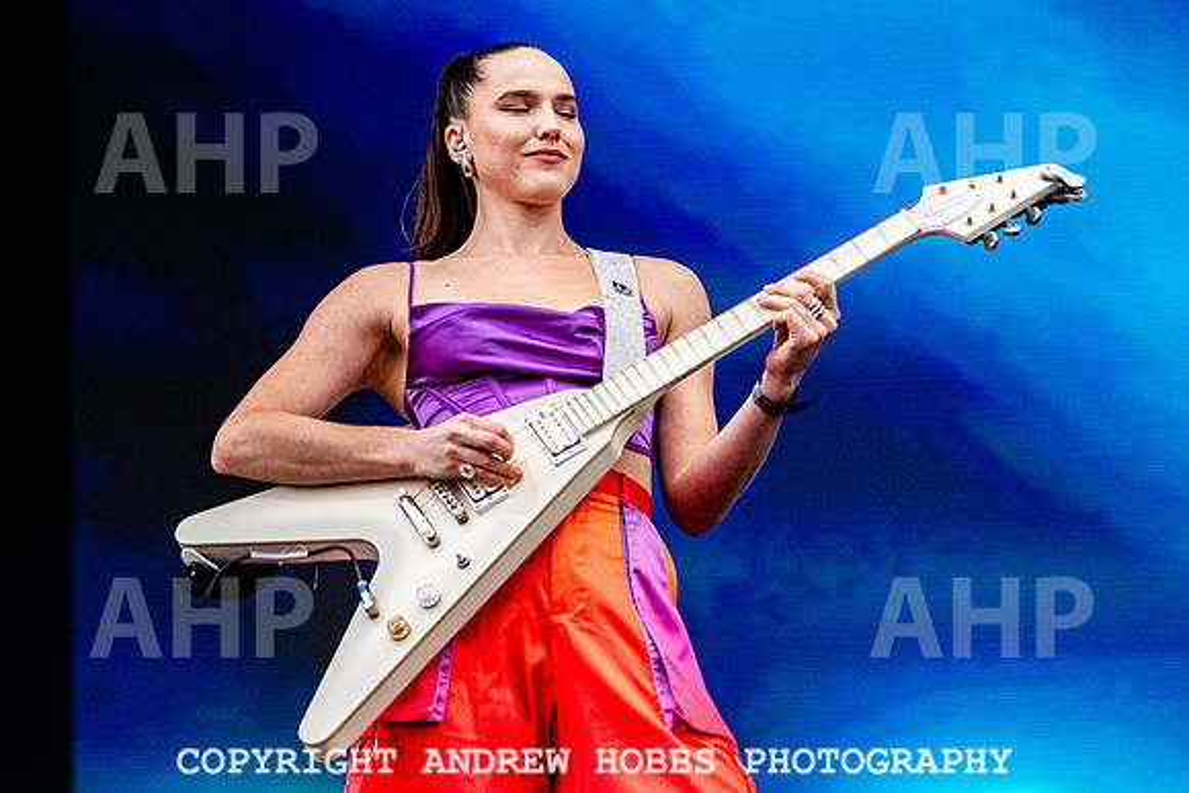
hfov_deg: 13.4
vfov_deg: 8.9
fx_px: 5069
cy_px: 283
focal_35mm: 153
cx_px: 539
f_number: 3.2
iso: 1250
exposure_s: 1/6400
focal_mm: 102
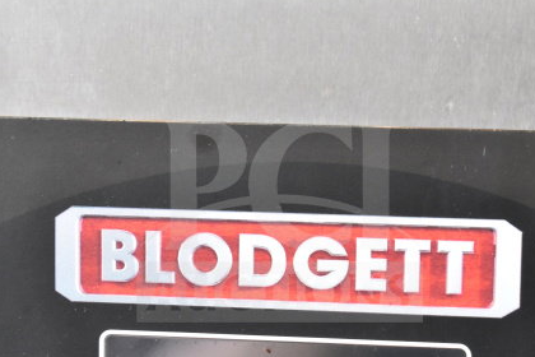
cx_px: 279
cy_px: 221
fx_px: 1779
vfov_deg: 11.4
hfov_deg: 17.1
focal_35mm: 120
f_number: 5.6
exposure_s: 1/125
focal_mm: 55
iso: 6400
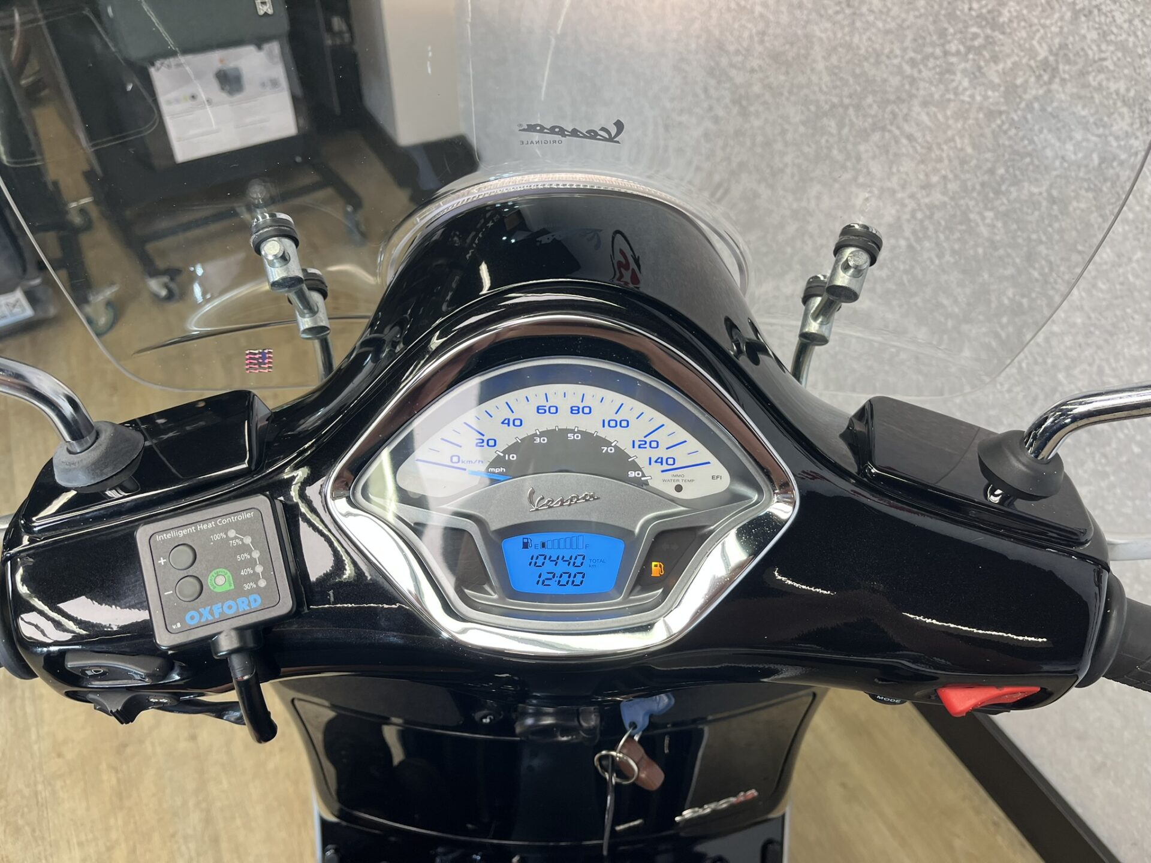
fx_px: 865
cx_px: 576
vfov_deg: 53.1
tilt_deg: -44.2
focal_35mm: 26
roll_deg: -1.3
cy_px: 432
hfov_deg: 67.3
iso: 50
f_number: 1.6
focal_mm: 5.1
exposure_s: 1/100
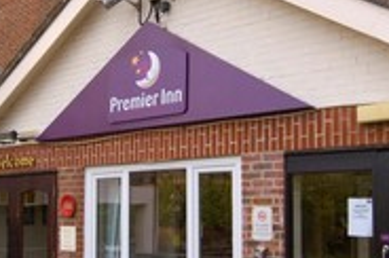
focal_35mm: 50
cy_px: 112
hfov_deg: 39.6
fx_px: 539
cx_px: 169
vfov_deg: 26.9
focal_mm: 12
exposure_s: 1/200
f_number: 8
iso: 400
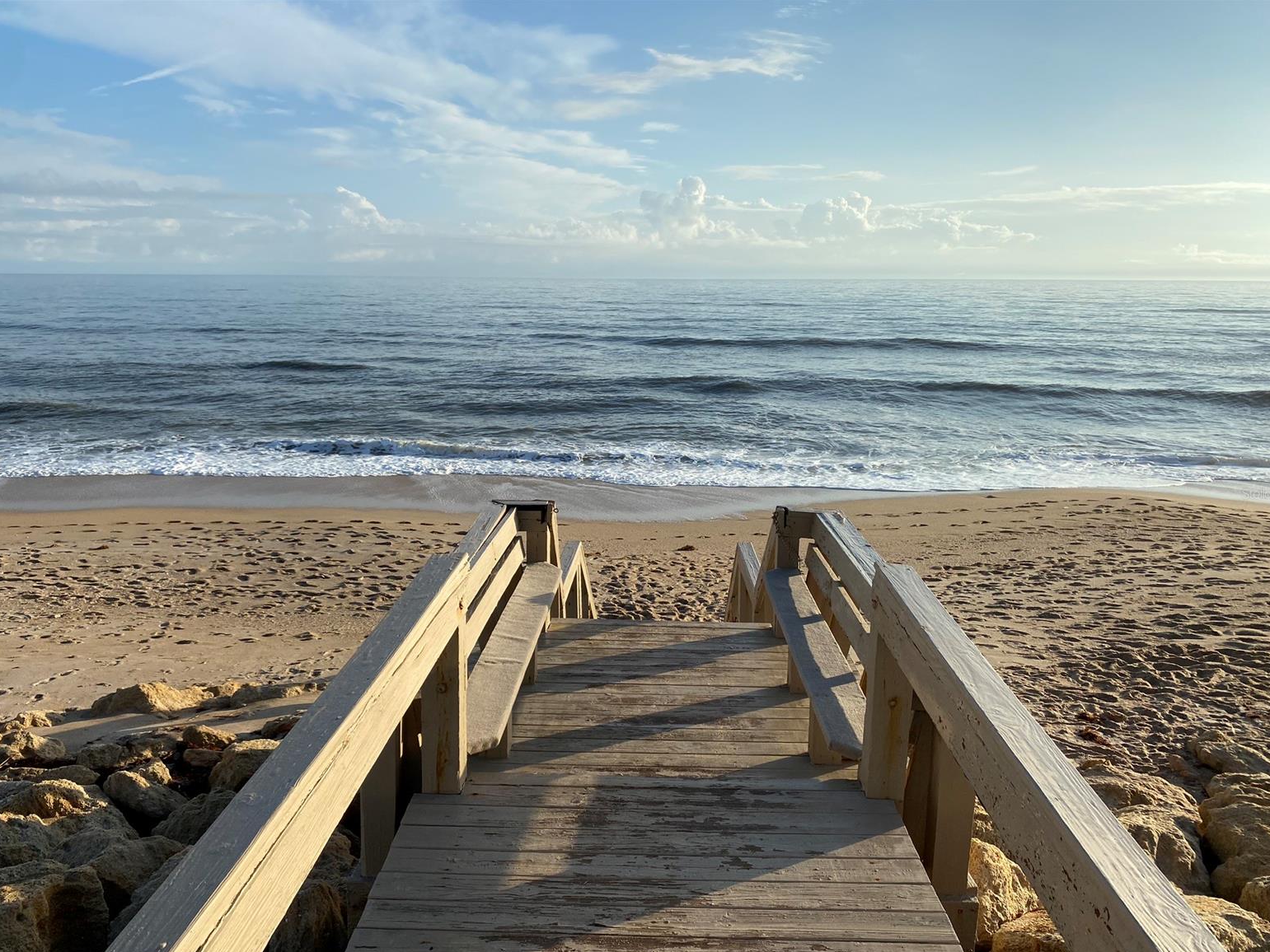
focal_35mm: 27
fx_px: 991
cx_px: 644
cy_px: 493
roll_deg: +0.6
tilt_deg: -11.9
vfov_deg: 51.3
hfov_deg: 65.3
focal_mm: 4.25
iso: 32
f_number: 1.8
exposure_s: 1/2967
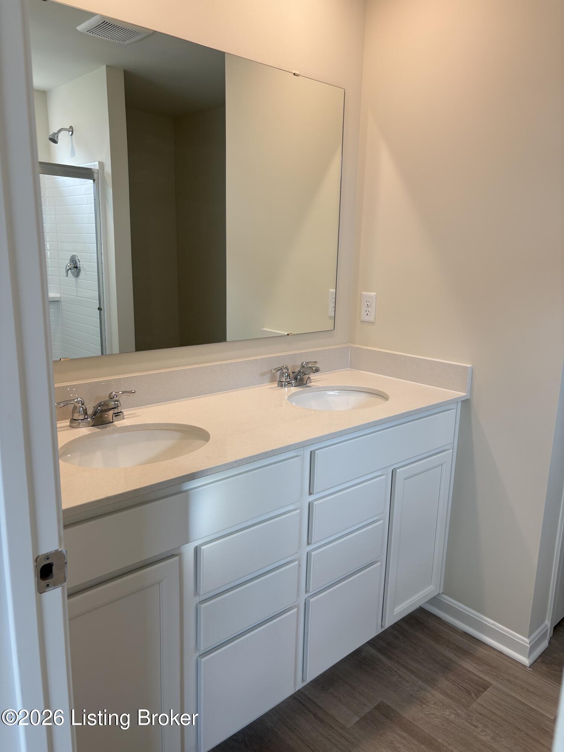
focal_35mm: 26
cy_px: 376
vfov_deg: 67.3
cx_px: 282
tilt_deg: -11.9
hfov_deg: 53.1
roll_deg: -0.7
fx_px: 565
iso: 50
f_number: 1.6
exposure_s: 1/120
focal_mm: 5.96
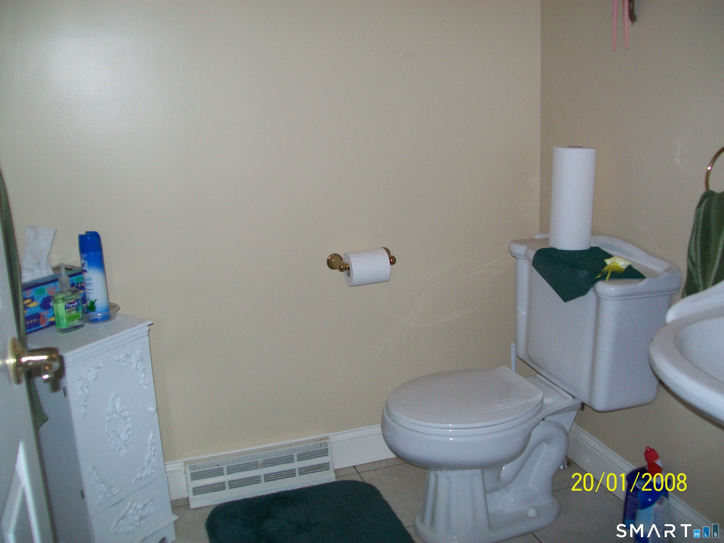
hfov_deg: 51.4
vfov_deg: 39.7
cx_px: 362
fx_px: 753
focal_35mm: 36
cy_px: 272
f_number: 2.7
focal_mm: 6
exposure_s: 1/60
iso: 64
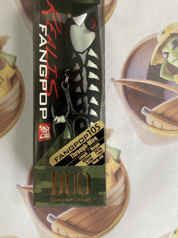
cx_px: 72
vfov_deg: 54.9
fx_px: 226
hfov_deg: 42.8
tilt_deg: -87.4
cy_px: 93
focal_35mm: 33
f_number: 1.8
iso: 64
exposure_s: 1/60
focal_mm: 4.25
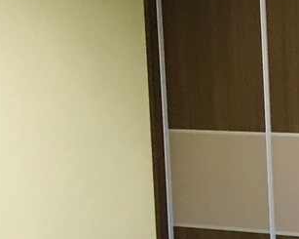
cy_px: 410
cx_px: 850
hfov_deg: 8.8
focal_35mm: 186
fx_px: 1644
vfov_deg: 8.1
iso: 64
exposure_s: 1/33
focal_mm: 4.15
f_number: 2.2
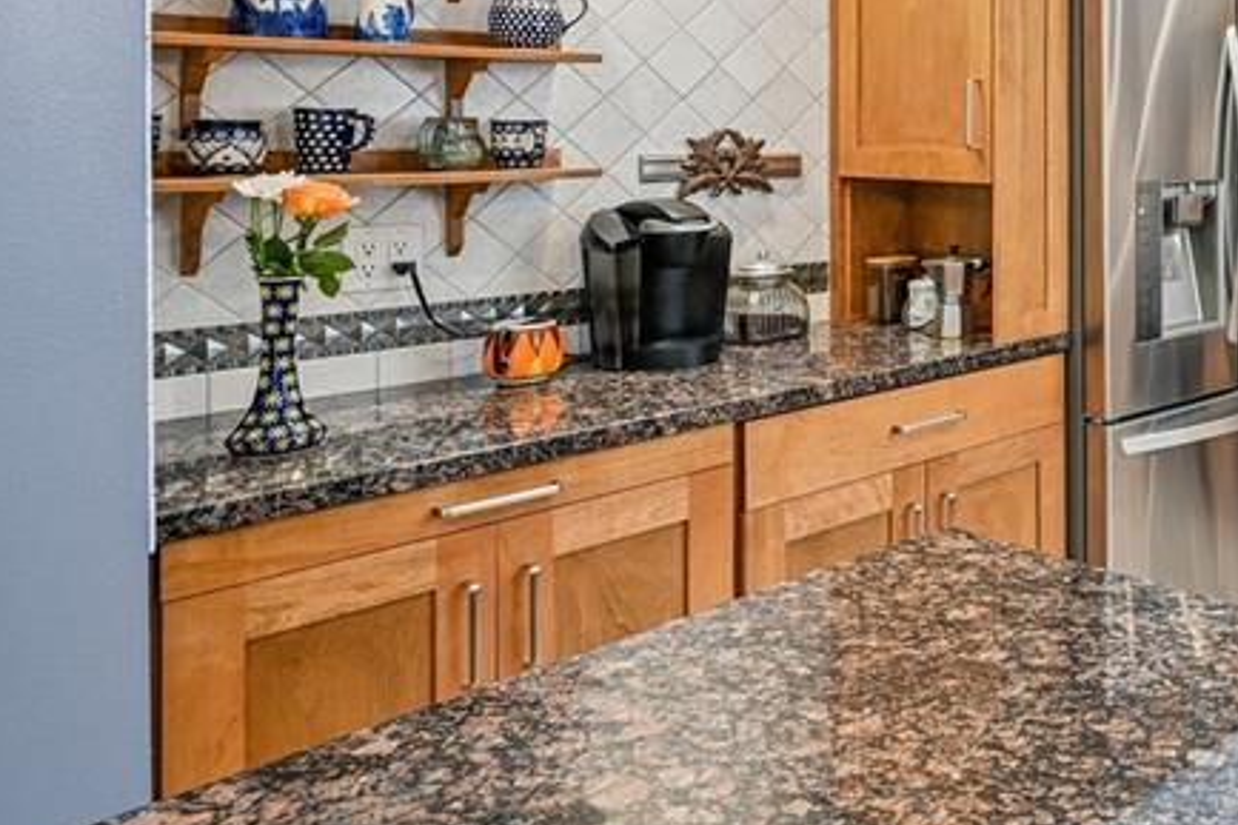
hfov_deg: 42.8
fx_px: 1134
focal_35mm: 33
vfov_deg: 37.6
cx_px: 1401
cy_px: 97
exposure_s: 1/8
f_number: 10
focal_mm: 14
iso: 400
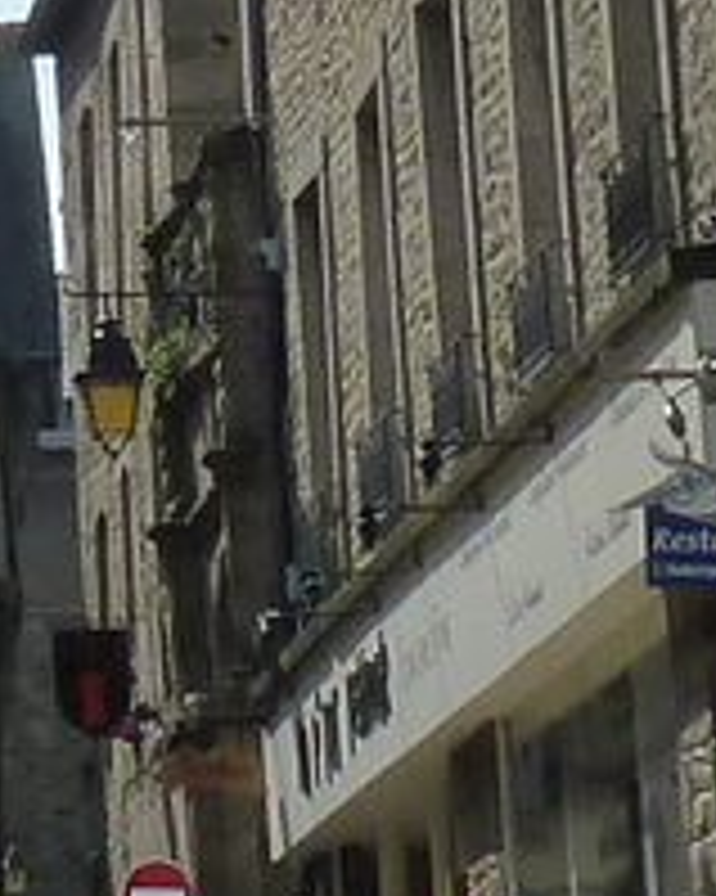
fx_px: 7714
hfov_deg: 5.2
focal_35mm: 291
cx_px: -513
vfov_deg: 6.4
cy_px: -1166
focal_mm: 6.1
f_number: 5.6
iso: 125
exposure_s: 1/500
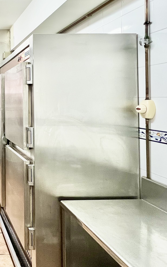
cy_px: 98
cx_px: -43
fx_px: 204
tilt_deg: +0.5
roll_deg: +0.2
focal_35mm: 28
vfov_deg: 65.4
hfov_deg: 34.0
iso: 200
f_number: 1.8
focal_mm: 1.57
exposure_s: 1/50
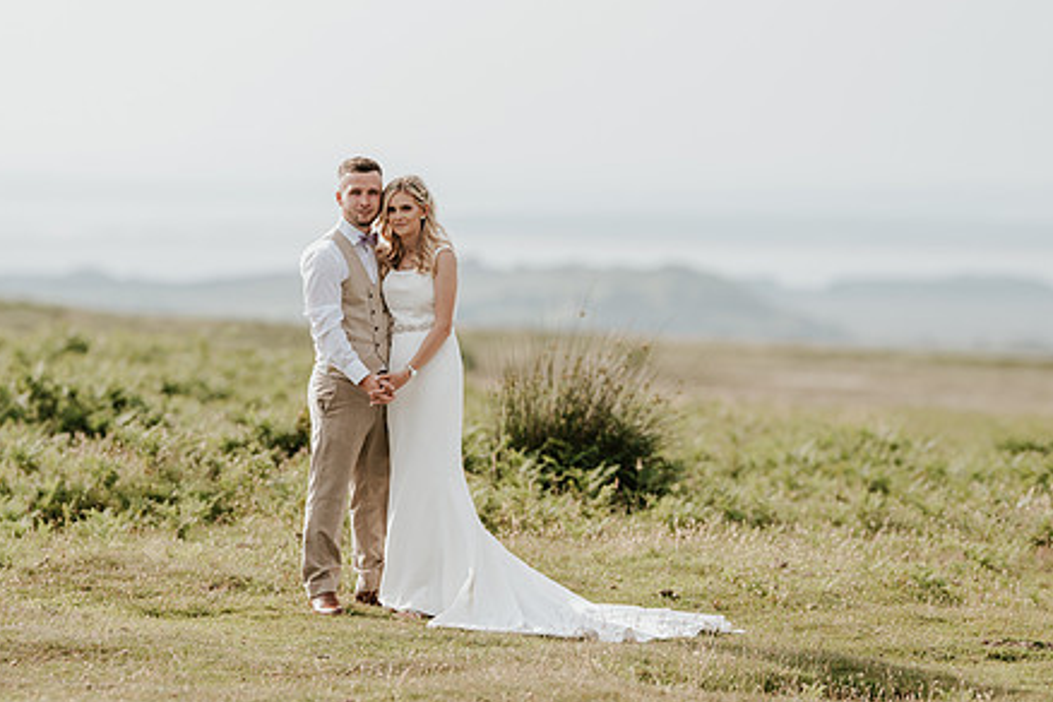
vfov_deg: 6.9
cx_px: 493
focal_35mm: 198
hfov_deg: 10.4
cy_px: 226
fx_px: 5791
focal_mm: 135
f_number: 2
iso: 100
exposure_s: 1/1600
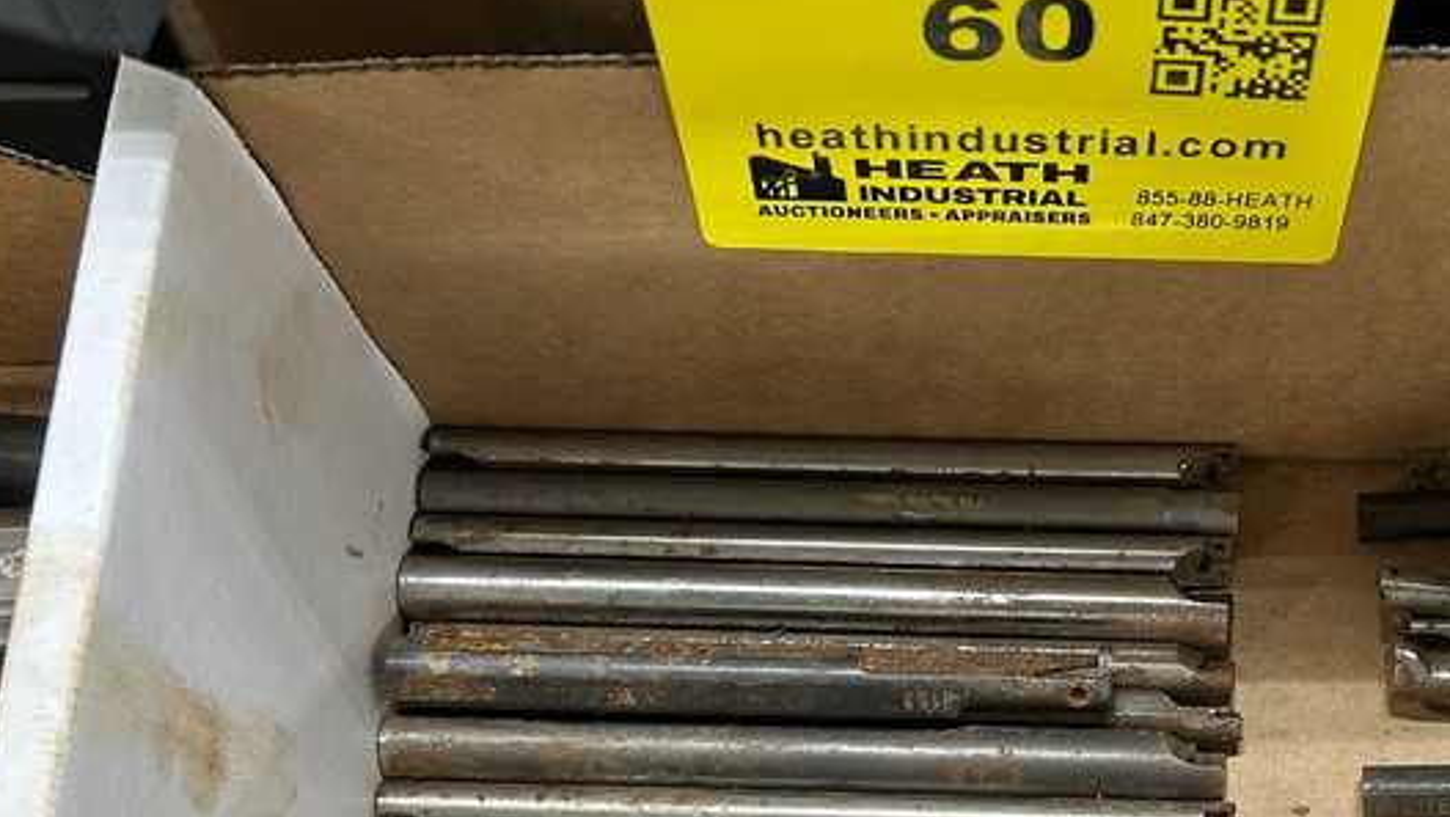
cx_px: 1068
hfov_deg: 37.0
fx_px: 2116
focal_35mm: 55
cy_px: 732
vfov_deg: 21.4
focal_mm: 5.7
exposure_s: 1/60
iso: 160
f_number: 1.5
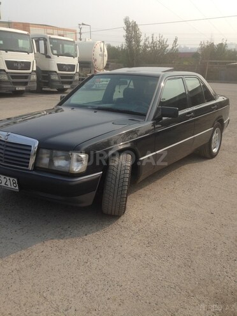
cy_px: 158
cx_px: 118
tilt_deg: -15.3
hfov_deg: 42.9
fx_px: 301
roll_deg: -1.5
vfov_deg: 55.4
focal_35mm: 33
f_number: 2.4
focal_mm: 4.12
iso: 50
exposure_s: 1/1391
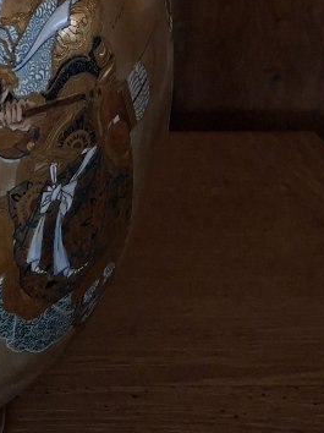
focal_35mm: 78
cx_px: -166
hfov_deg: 17.0
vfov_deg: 21.6
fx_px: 975
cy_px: -183
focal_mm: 5.54
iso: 800
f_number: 1.8
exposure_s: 1/20
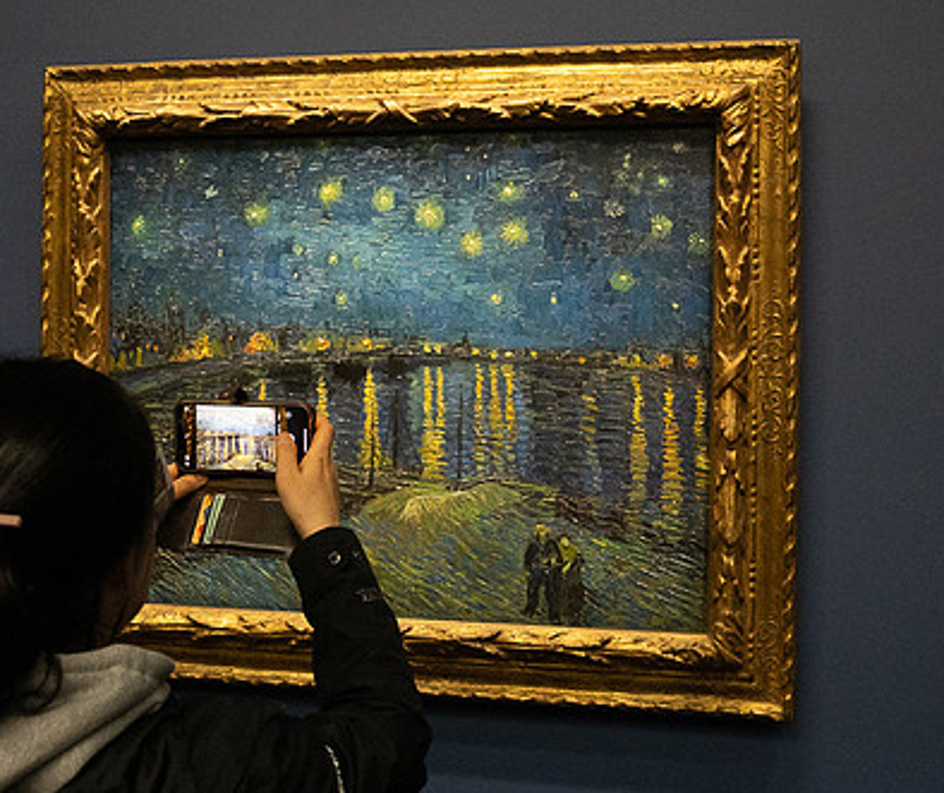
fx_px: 1396
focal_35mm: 49
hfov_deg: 37.3
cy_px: 418
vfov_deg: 31.7
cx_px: 422
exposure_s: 1/125
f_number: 4.5
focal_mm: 28
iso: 8000
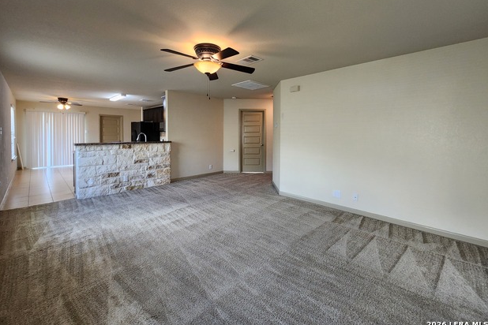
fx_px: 190
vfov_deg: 80.7
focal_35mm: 14
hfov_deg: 104.2
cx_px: 237
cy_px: 140
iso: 250
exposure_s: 1/60
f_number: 2.2
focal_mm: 2.2
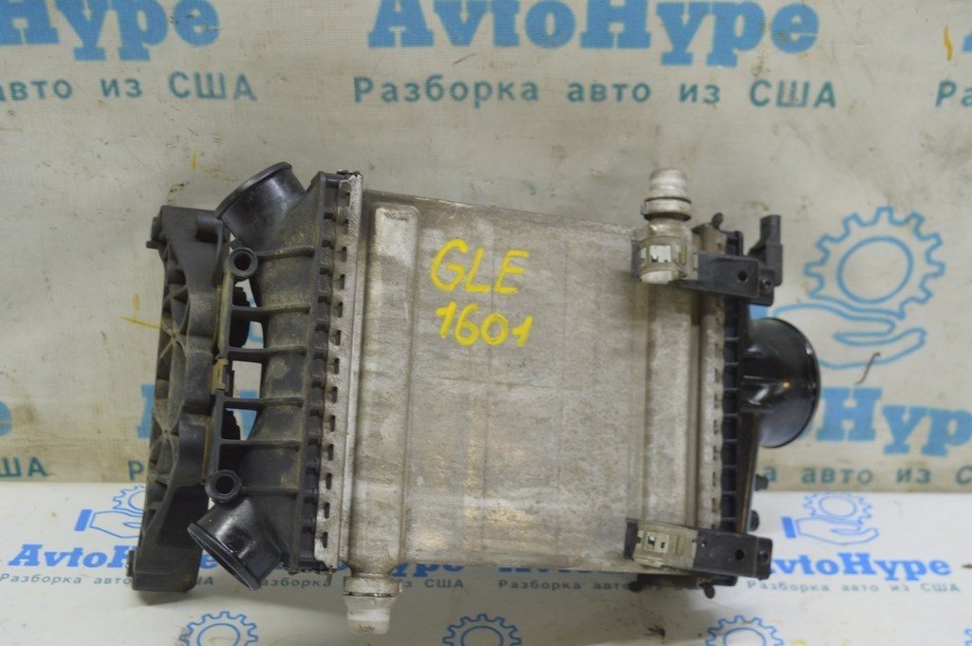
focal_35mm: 51
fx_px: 1376
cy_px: 323
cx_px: 486
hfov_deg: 38.9
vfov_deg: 26.4
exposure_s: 1/20
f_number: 5.6
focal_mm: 34
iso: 400
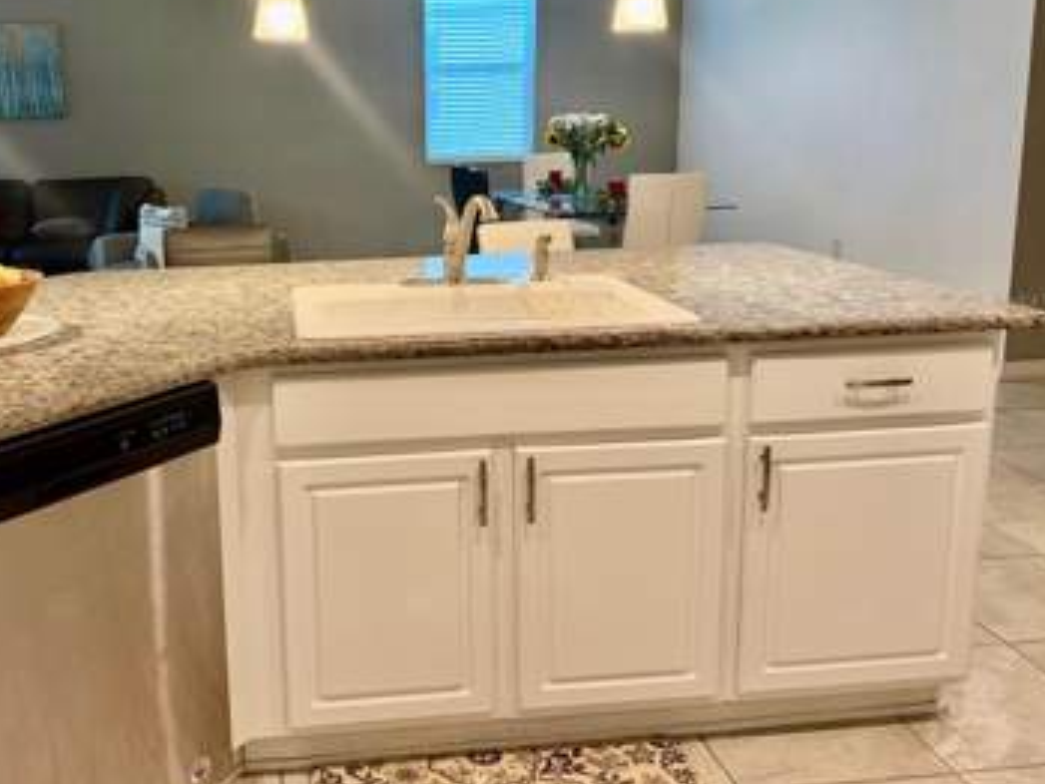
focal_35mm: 33
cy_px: 299
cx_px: 359
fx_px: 997
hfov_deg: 54.4
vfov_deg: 42.7
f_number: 1.78
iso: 320
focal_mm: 6.76
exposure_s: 1/120
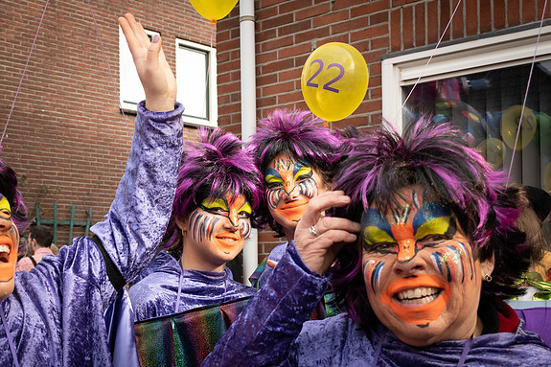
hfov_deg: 42.5
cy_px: 257
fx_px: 704
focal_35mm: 46
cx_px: 218
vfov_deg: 28.9
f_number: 4.5
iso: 400
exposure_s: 1/1000
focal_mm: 18
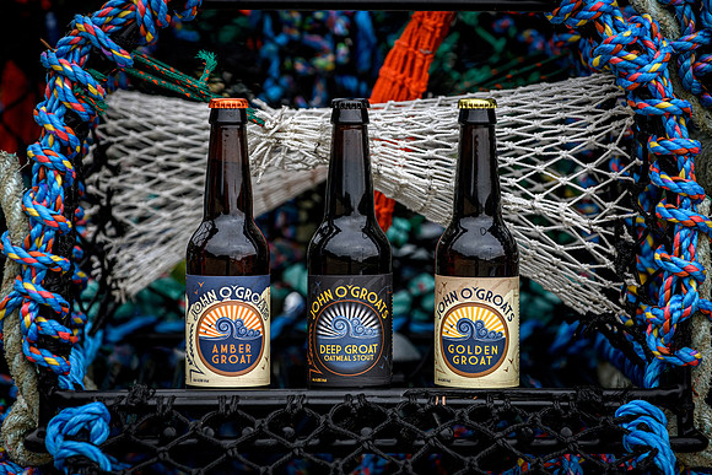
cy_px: 229
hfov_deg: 11.9
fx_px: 3430
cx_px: 350
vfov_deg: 7.9
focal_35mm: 173
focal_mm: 160
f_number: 7.1
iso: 400
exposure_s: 1/160
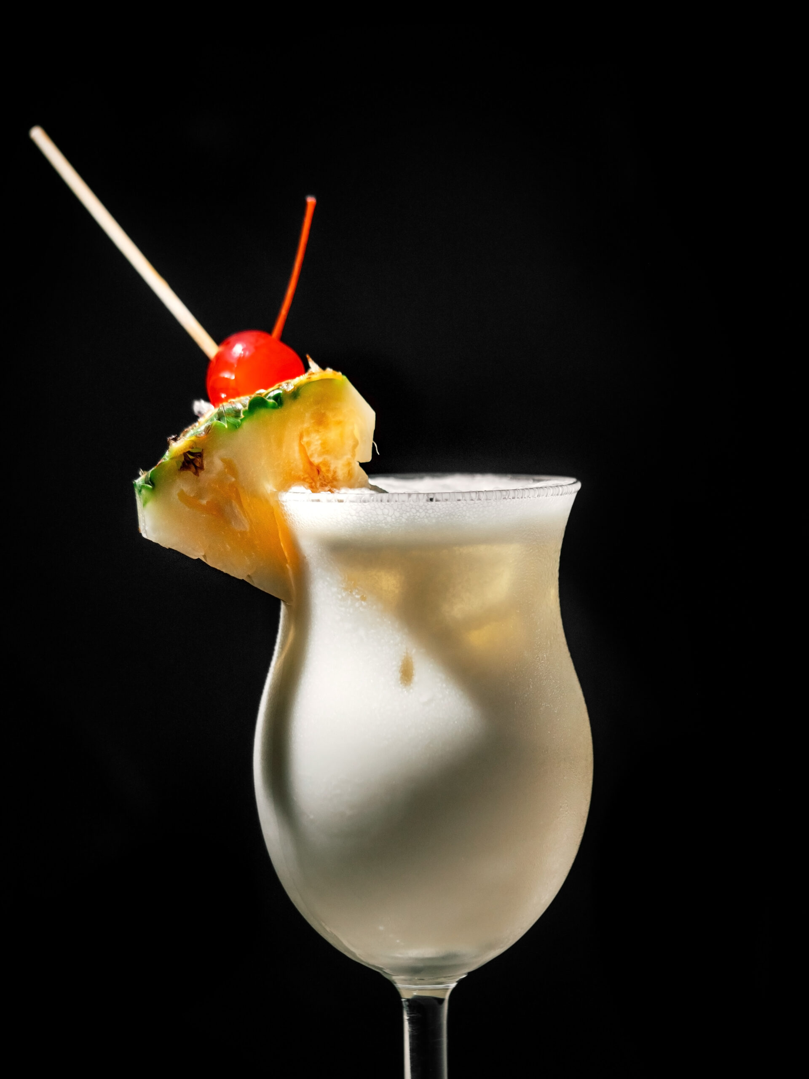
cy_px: 540
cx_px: 404
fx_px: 3739
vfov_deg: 16.4
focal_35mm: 120
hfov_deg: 12.3
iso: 400
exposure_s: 1/400
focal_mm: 60
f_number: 2.8
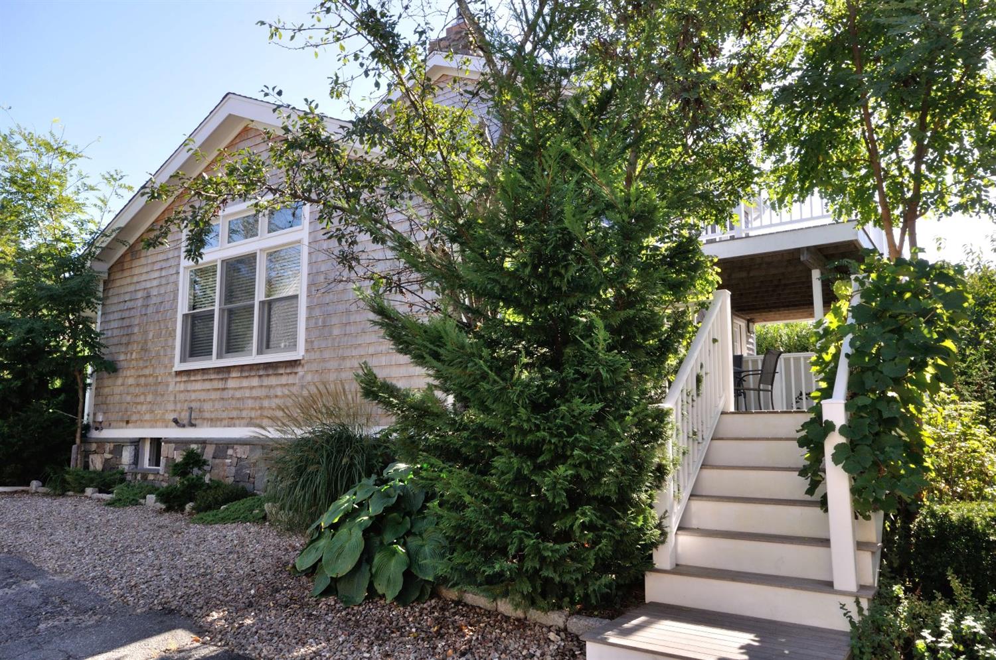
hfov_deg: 70.5
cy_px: 330
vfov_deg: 50.3
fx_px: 704
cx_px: 498
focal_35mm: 26
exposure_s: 1/50
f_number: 18
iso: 400
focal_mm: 17
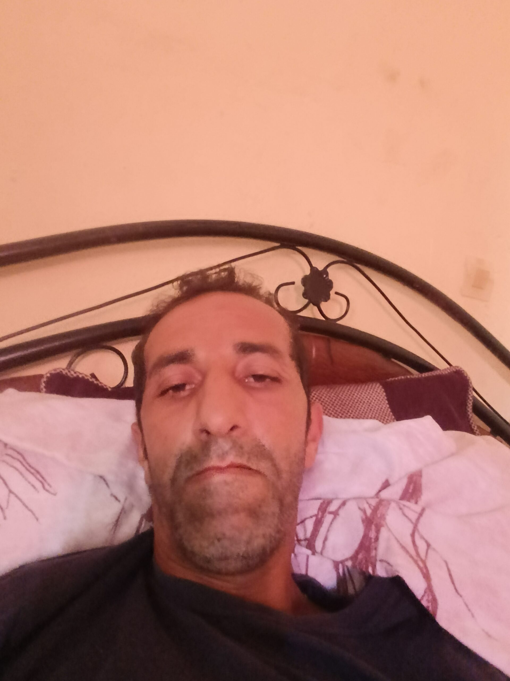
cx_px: 255
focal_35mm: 26
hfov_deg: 53.1
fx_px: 511
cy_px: 340
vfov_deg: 67.3
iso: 1684
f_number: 2.2
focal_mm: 2.23
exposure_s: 1/14.3
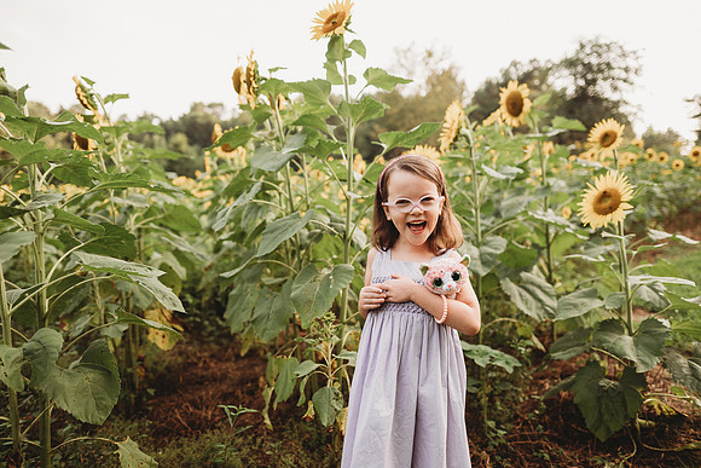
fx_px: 467
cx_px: 350
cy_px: 234
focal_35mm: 24
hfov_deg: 73.7
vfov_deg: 53.2
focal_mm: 24
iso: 125
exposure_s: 1/320
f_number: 2.2
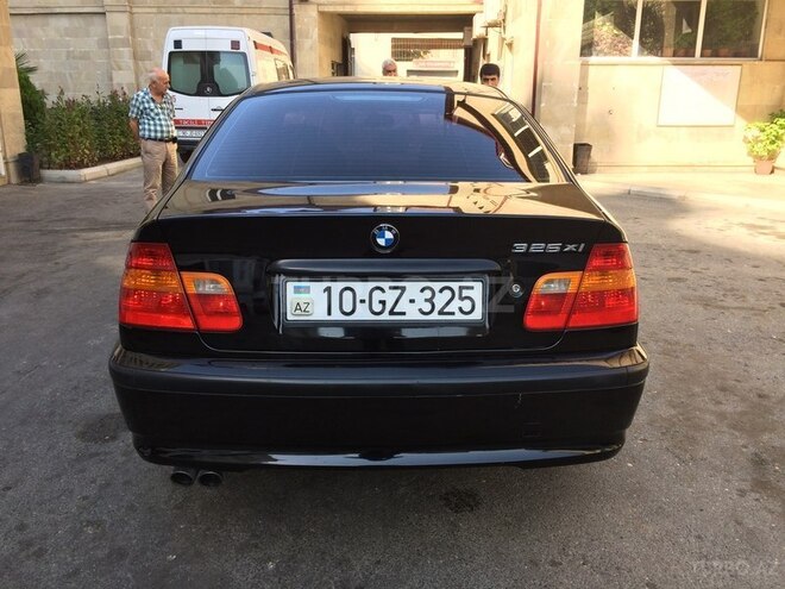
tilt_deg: -15.9
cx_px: 392
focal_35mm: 29
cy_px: 294
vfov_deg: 48.2
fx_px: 658
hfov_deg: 61.7
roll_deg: -0.5
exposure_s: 1/391
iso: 32
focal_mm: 4.15
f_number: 2.2
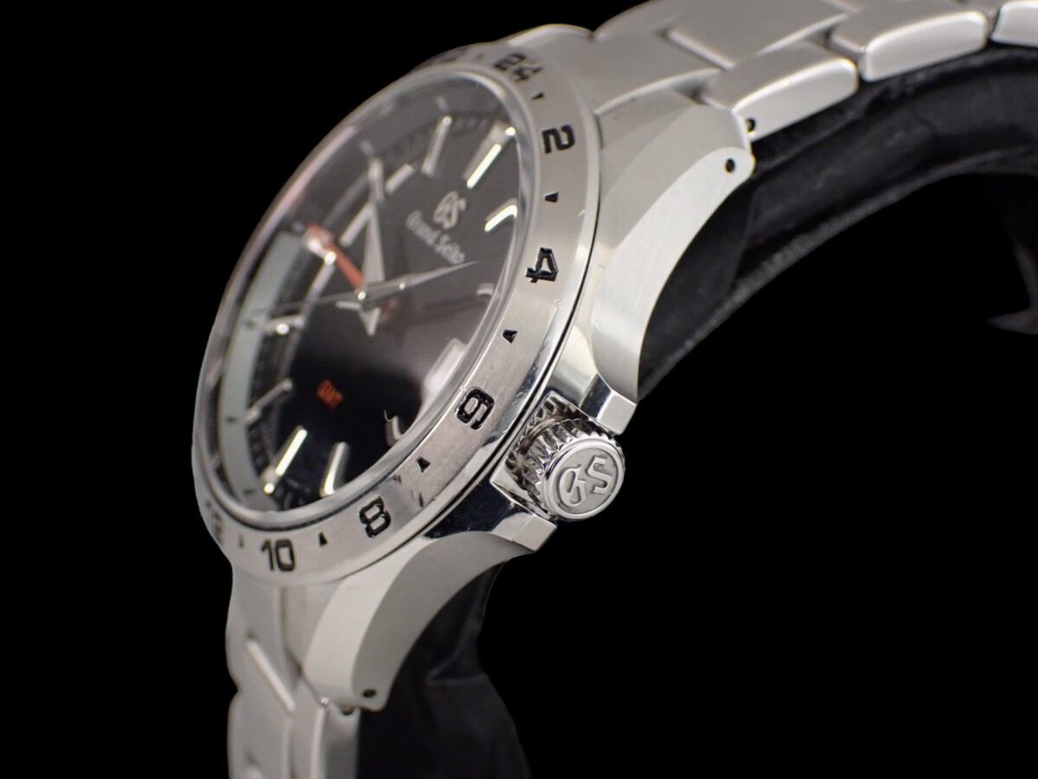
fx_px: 2009
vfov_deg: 21.9
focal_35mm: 67
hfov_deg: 29.0
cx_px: 519
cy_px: 390
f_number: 3.8
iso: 800
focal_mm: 11.88
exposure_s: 1/100
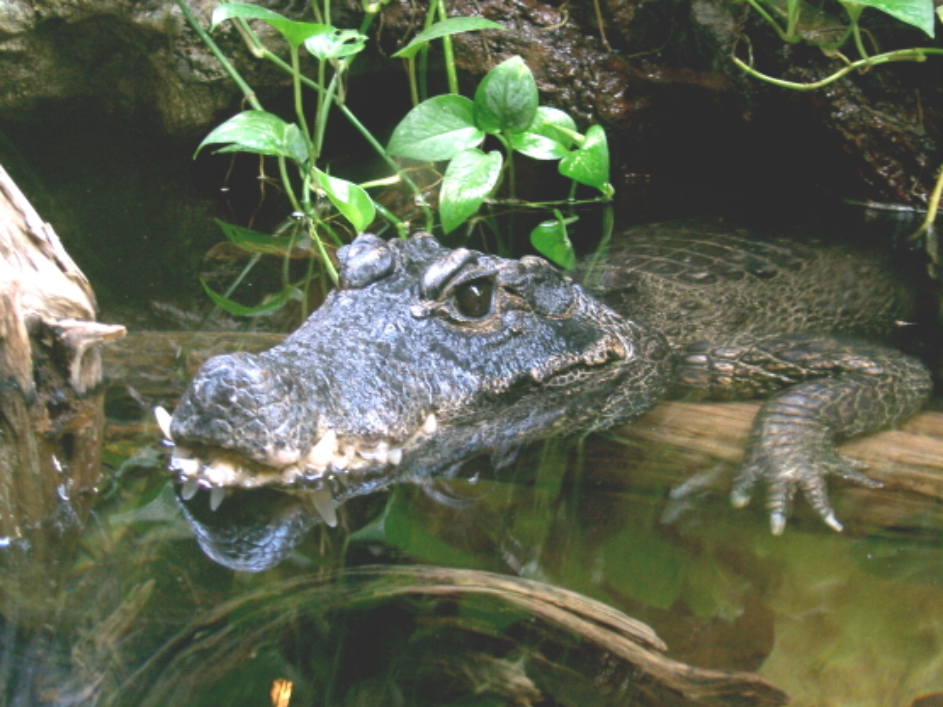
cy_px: 354
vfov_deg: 26.5
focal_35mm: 55
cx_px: 472
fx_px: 1498
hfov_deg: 34.9
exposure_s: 1/8
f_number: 3.3
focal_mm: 11.4
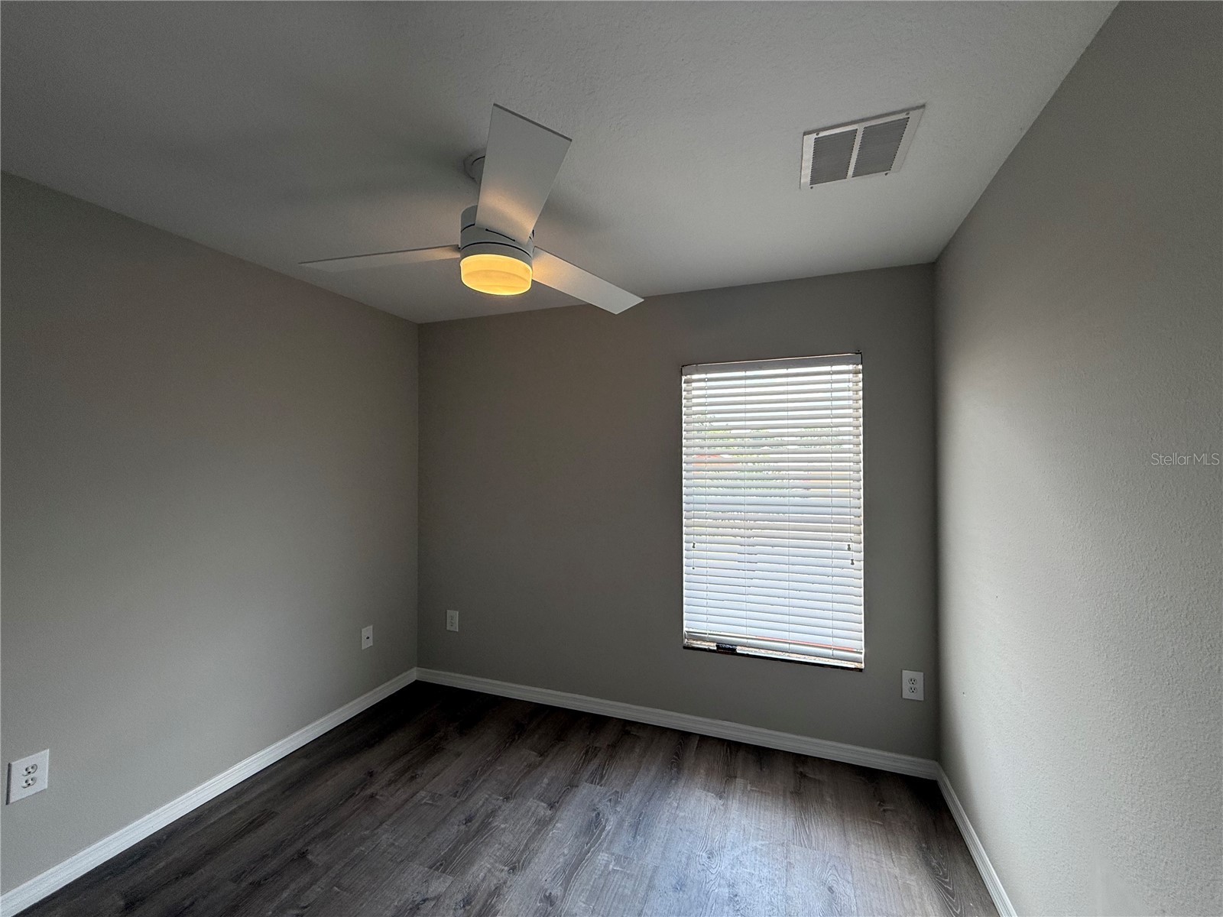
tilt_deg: +0.4
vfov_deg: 85.7
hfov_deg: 102.1
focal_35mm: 14
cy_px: 458
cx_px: 612
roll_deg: +0.6
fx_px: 495
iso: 64
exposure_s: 1/167
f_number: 2.2
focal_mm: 2.22
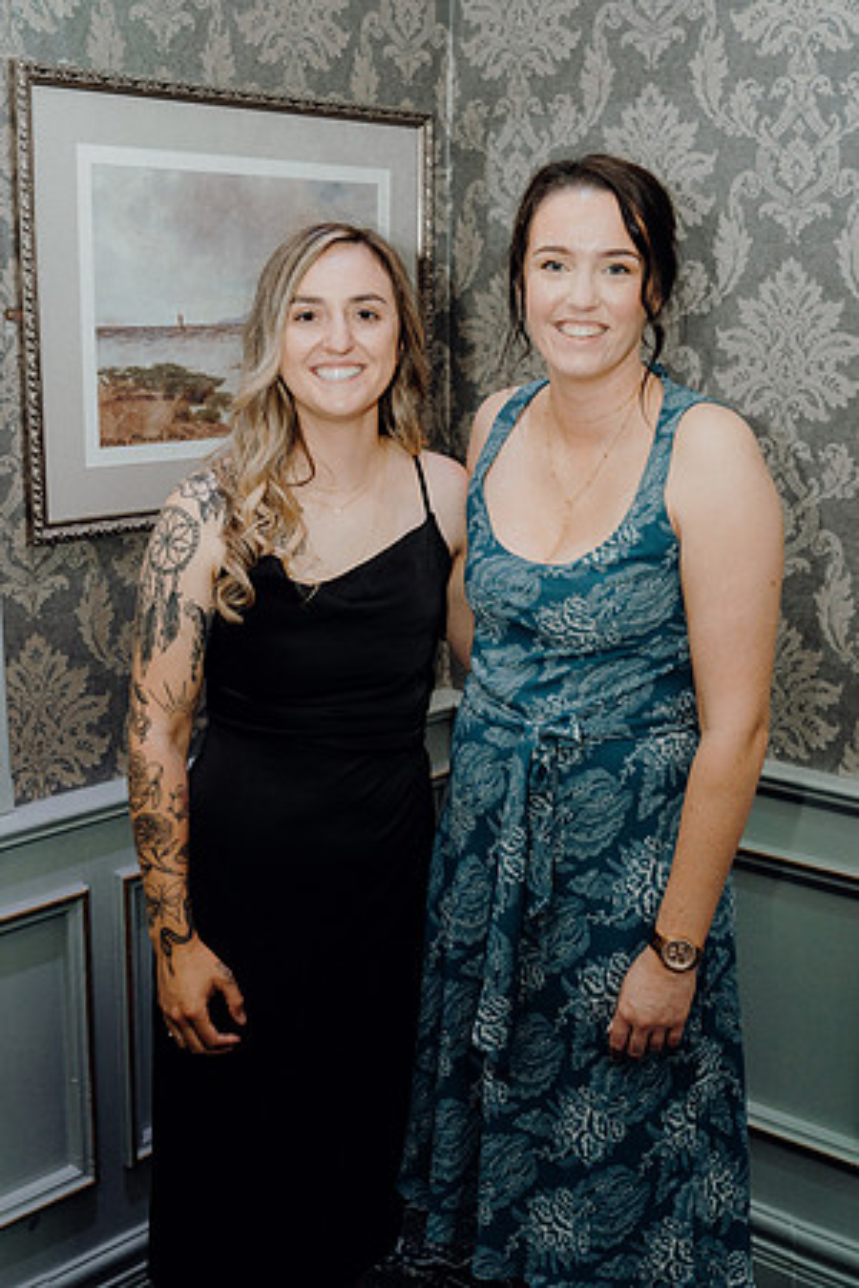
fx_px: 1646
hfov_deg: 29.2
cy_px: 644
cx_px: 430
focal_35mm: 46
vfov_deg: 42.7
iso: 2500
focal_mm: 46
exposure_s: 1/160
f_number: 5
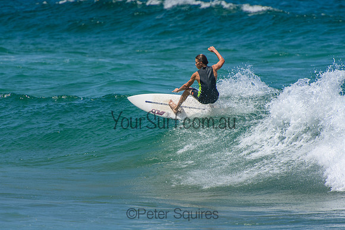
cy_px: 115
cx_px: 172
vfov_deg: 2.3
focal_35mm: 600
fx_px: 5751
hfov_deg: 3.4
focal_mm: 400
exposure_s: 1/2000
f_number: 5.6
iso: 250
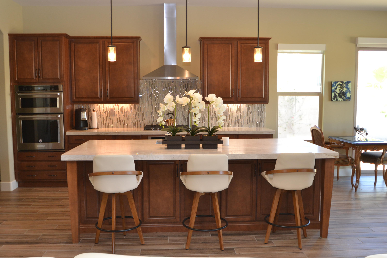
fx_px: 387
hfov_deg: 53.1
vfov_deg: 36.9
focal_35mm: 36
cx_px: 194
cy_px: 129
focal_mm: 24
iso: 450
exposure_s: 1/60
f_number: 4.5
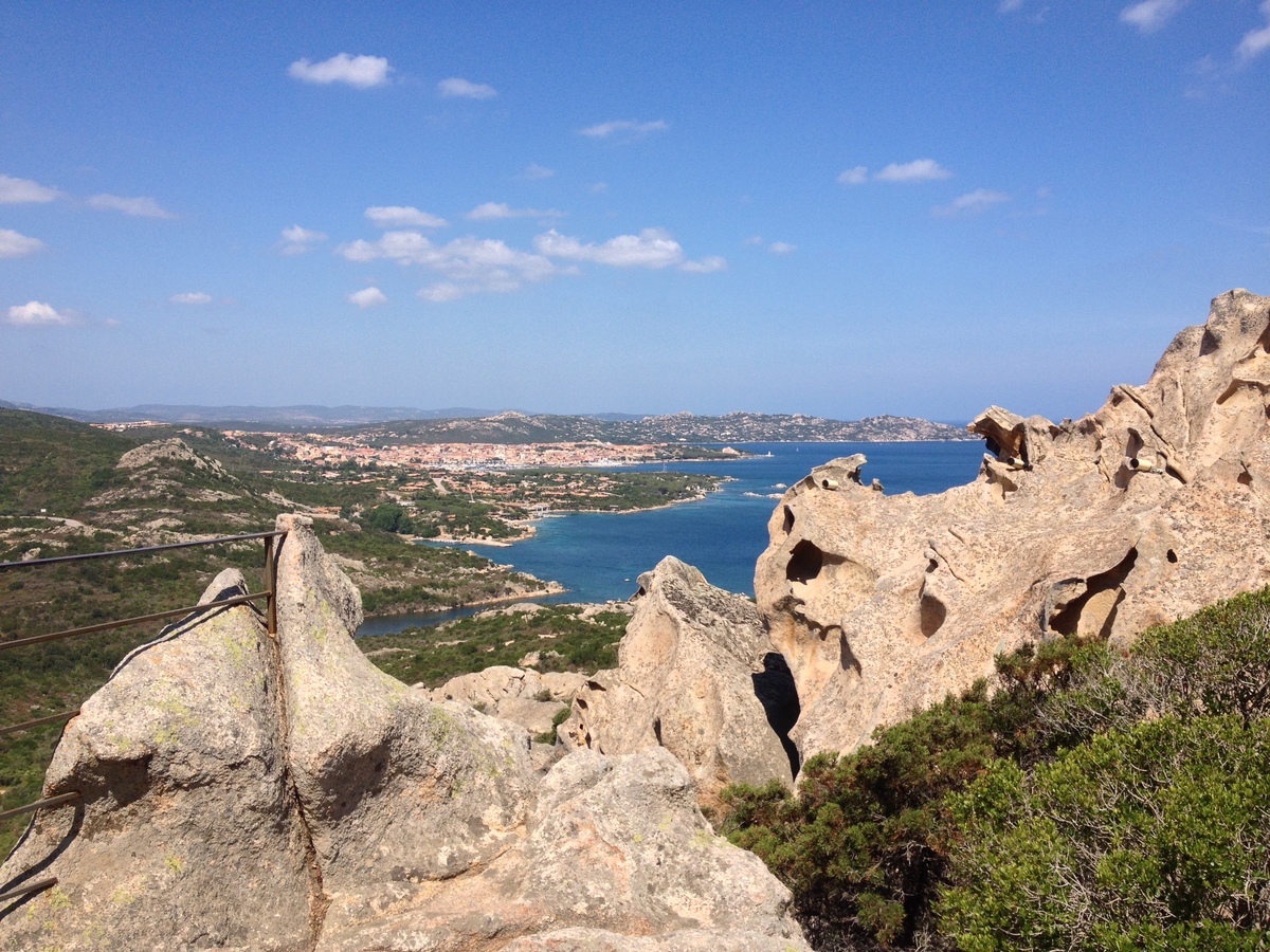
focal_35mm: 35
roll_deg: +0.5
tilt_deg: -6.8
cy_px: 476
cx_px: 635
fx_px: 1284
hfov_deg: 52.6
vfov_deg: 40.7
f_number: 2.4
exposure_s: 1/1905
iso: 50
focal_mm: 4.28
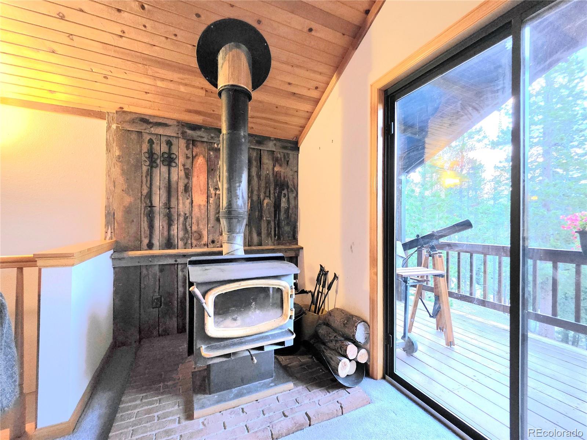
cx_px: 294
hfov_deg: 106.2
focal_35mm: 13
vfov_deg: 89.9
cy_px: 220
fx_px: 220
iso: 1250
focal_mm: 2.2
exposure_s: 1/60.2
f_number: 1.9
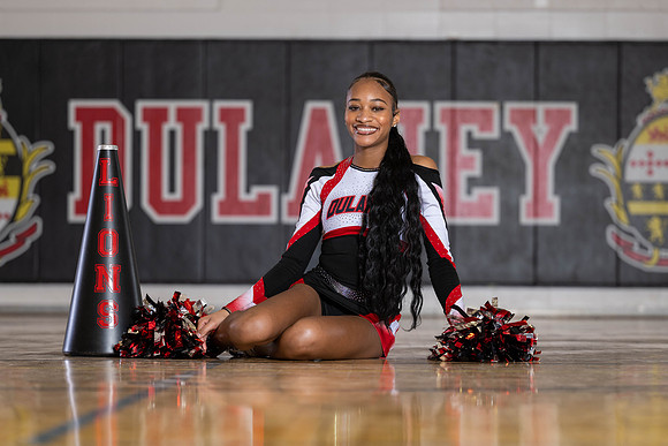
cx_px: 343
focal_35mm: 127
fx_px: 2357
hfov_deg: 16.1
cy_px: 250
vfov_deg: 10.8
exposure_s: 1/200
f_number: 2.8
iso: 160
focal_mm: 102
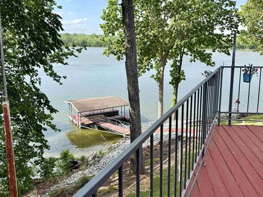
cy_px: 86
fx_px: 243
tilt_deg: -10.9
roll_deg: -1.0
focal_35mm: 32
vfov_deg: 44.1
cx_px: 142
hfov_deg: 56.7
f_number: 1.78
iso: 80
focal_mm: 6.76
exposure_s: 1/2110
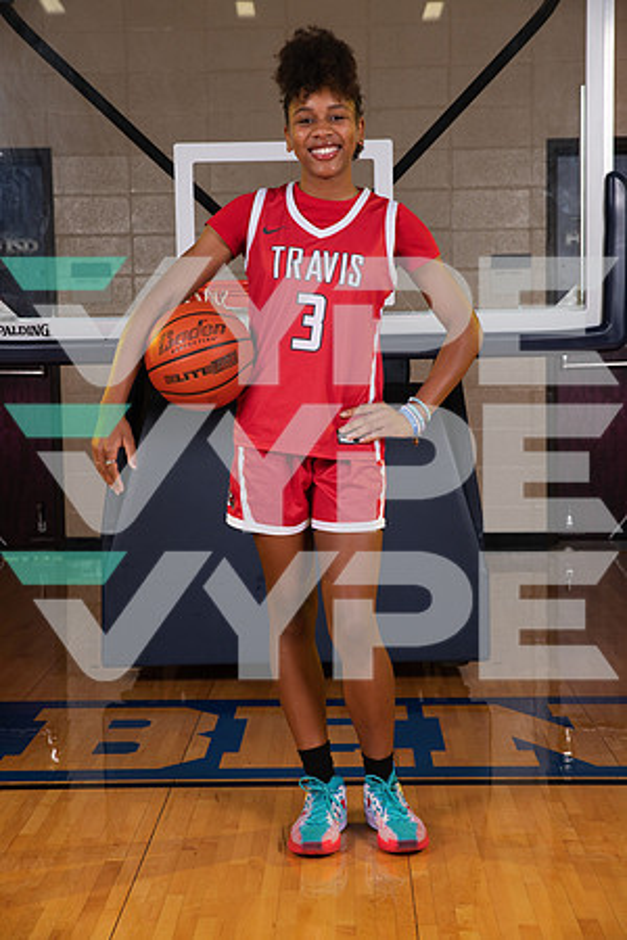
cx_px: 314
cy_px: 470
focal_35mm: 62
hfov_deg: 21.9
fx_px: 1620
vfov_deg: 32.4
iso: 320
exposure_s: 1/320
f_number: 7.1
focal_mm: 62
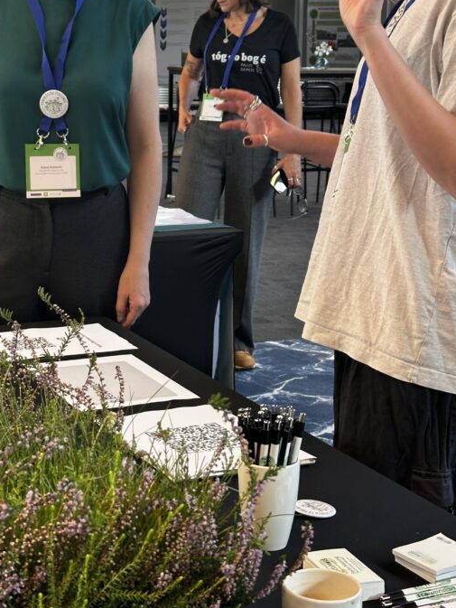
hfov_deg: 20.1
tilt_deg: -6.0
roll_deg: -2.0
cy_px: 192
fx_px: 1282
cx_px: 177
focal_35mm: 73
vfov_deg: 26.5
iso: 80
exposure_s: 1/79
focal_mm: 6.86
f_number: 1.78
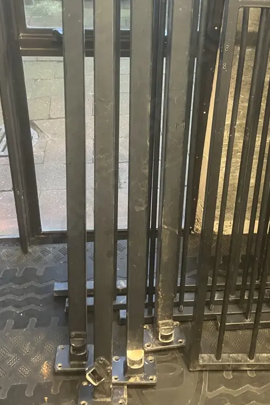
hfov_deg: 31.2
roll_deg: -3.5
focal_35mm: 43
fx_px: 484
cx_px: 141
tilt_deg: -32.2
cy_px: 131
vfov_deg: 44.7
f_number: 1.8
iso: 250
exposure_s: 1/33
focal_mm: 3.99
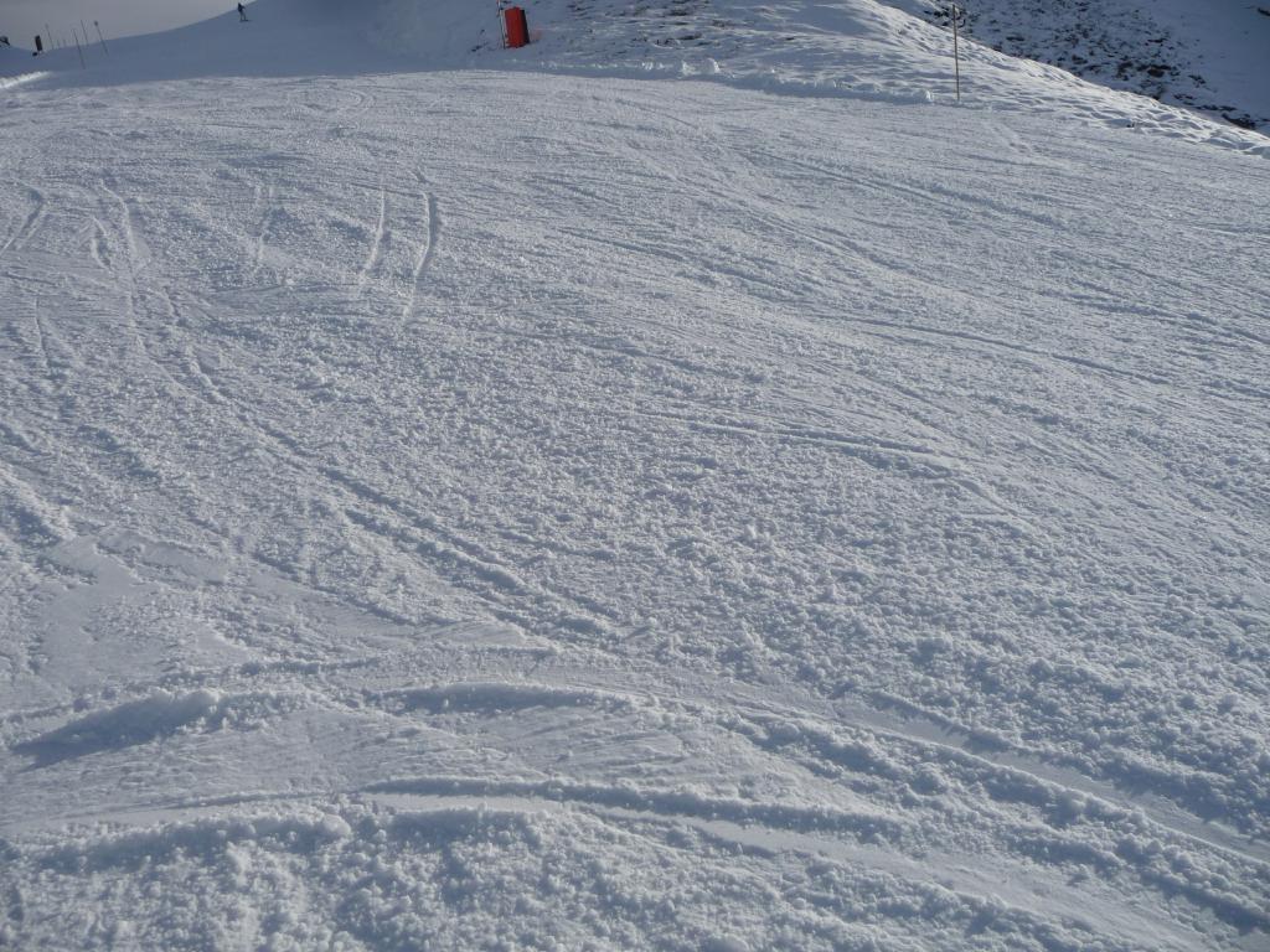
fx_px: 1027
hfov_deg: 63.4
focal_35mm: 28
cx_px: 635
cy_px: 476
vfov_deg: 49.7
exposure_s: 1/500
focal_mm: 4.7
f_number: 8
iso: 100
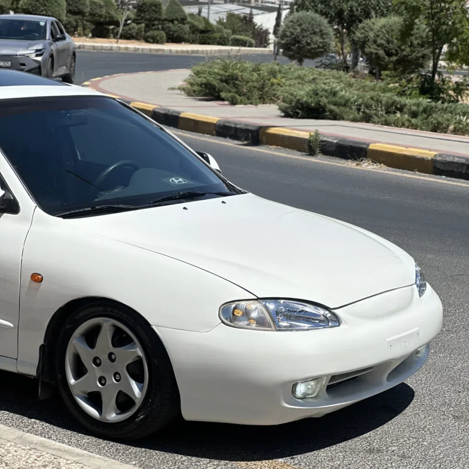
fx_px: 1395
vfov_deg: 19.1
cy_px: 184
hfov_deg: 19.1
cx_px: 235
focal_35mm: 91
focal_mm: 9
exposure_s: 1/1155
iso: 32
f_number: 2.8
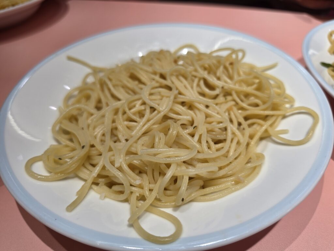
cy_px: 126
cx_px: 167
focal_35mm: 23
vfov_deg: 58.9
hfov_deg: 73.9
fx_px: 222
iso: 32
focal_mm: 6.5
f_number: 1.4
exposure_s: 1/100
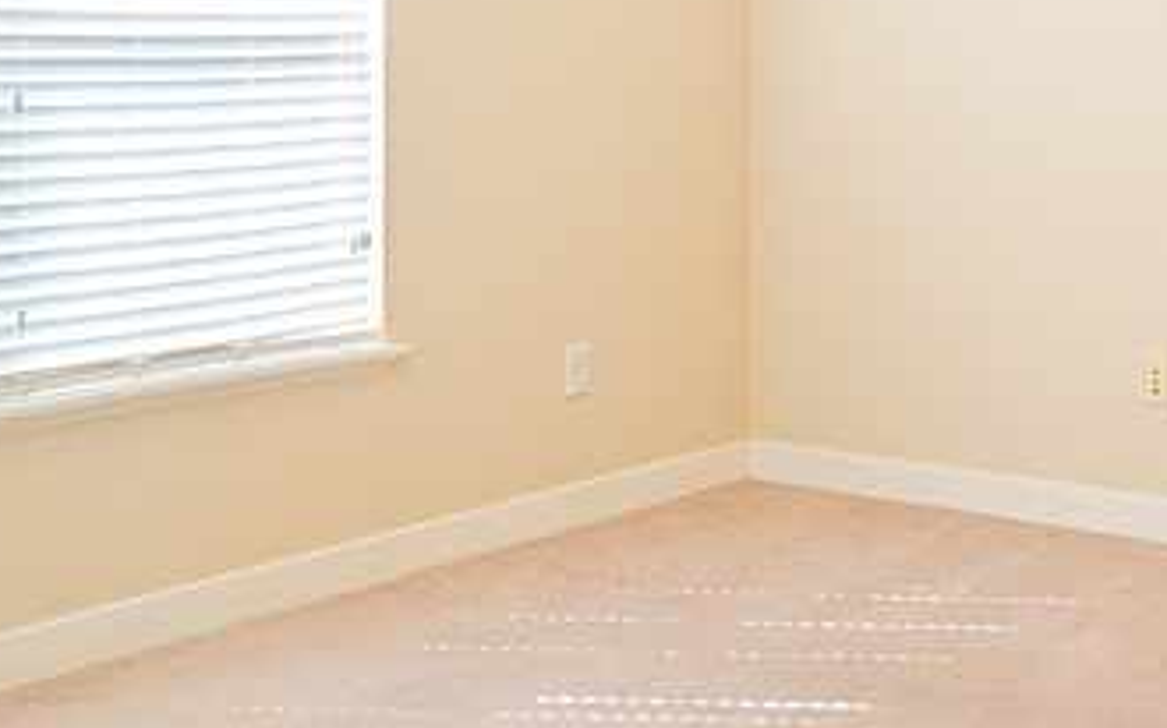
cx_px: 1245
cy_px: 134
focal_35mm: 57
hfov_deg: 32.0
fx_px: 1812
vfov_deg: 22.4
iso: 320
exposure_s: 1/10
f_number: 8
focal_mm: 18
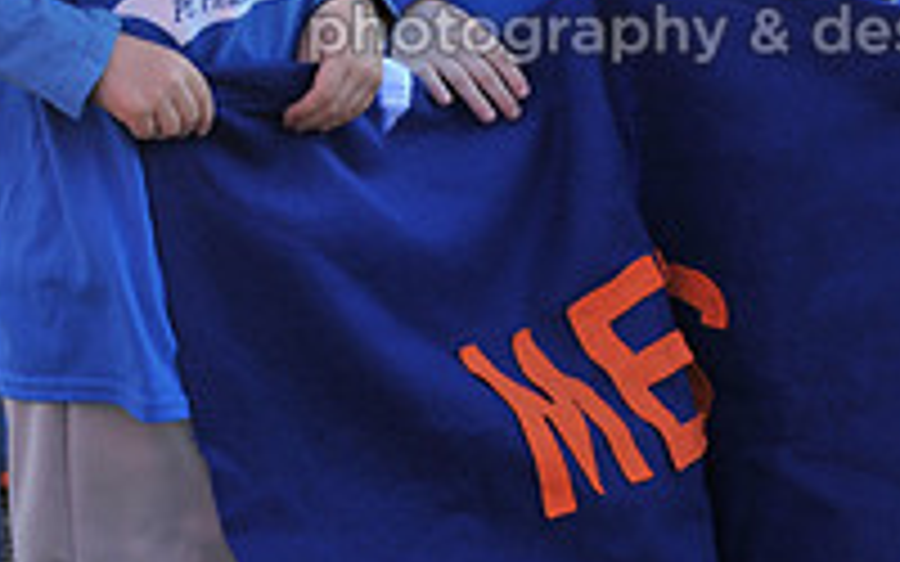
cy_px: -135
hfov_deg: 8.2
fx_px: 6230
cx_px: 765
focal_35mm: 254
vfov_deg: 5.1
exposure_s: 1/500
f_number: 5.6
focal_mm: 86
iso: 400
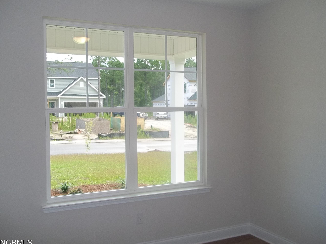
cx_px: 158
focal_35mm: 36
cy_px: 118
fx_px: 339
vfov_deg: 39.6
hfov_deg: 51.3
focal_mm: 5.7
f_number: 2.9
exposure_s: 1/125
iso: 100
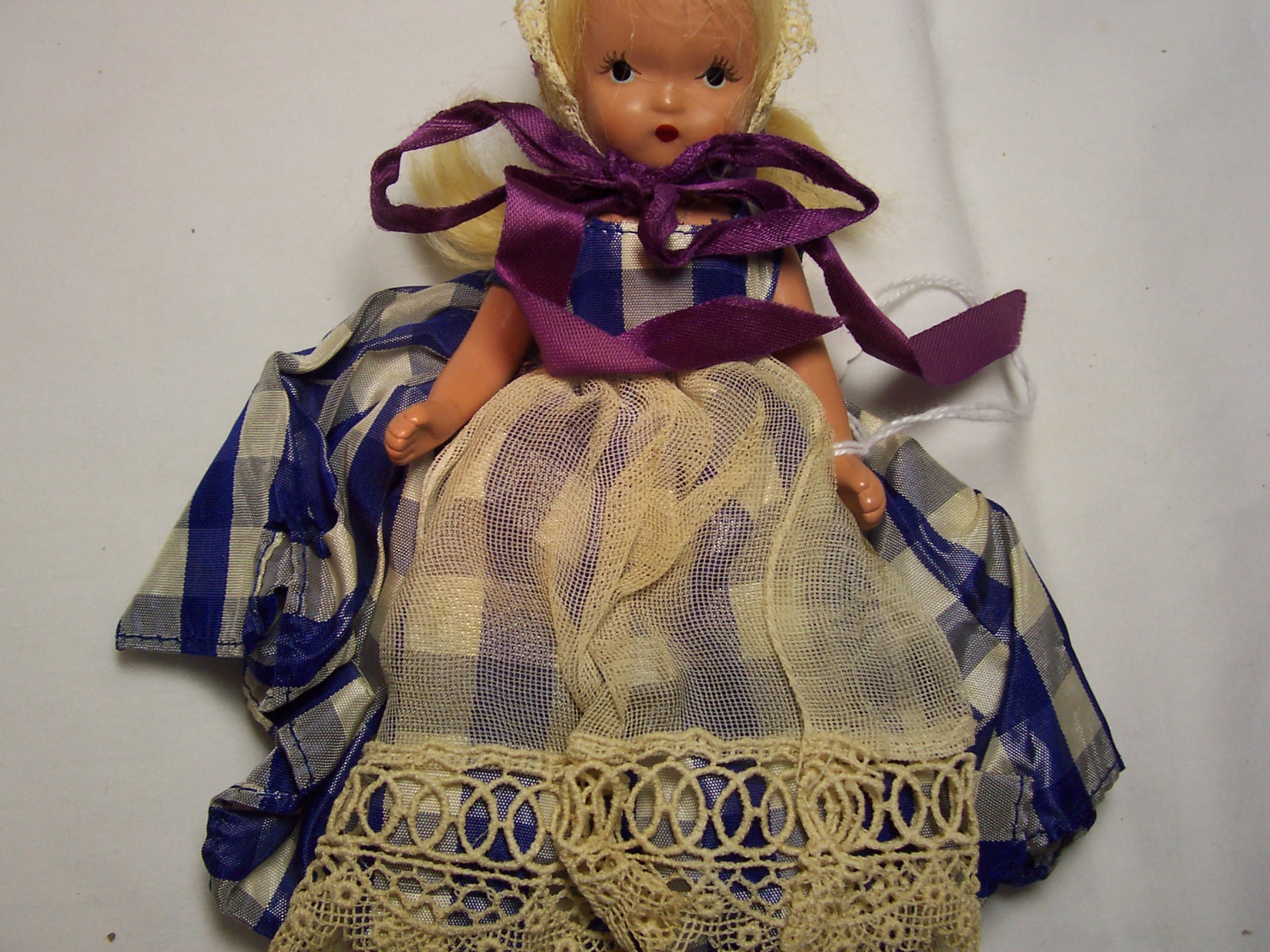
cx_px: 635
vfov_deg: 38.7
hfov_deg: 50.1
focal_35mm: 37
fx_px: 1357
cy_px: 476
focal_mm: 5.6
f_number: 2.8
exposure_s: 1/60
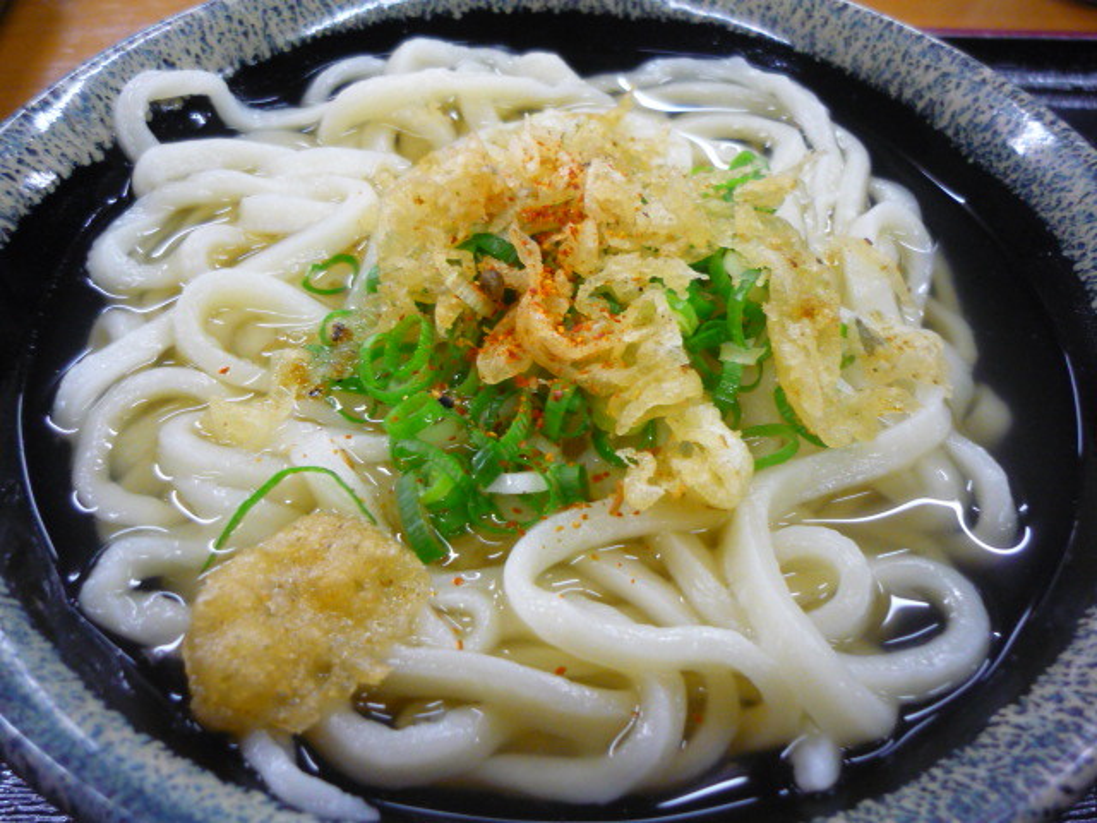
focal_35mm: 33
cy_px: 412
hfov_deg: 55.4
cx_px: 548
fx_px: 1046
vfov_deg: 42.9
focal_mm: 5.5
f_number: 2.8
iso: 400
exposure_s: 1/30
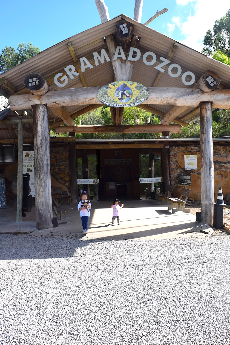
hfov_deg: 43.6
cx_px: 115
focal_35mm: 30
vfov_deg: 61.9
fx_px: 287
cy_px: 172
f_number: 8
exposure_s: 1/250
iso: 200
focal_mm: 20
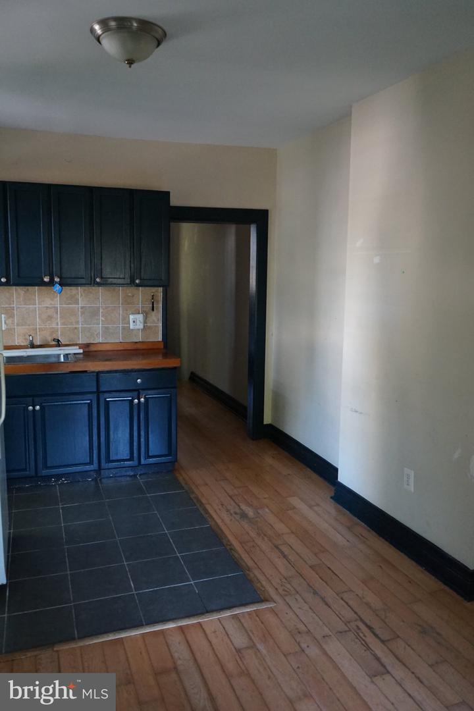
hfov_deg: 46.4
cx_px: 237
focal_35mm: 28
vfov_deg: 65.5
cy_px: 356
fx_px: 553
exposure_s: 1/160
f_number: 3.5
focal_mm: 28
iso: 3200
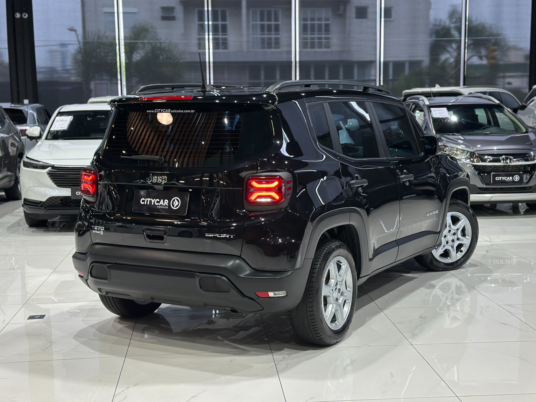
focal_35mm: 52
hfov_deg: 36.8
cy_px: 211
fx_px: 805
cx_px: 274
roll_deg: +0.5
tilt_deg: -8.2
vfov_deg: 28.0
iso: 125
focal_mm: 6.86
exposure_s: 1/60
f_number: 1.78
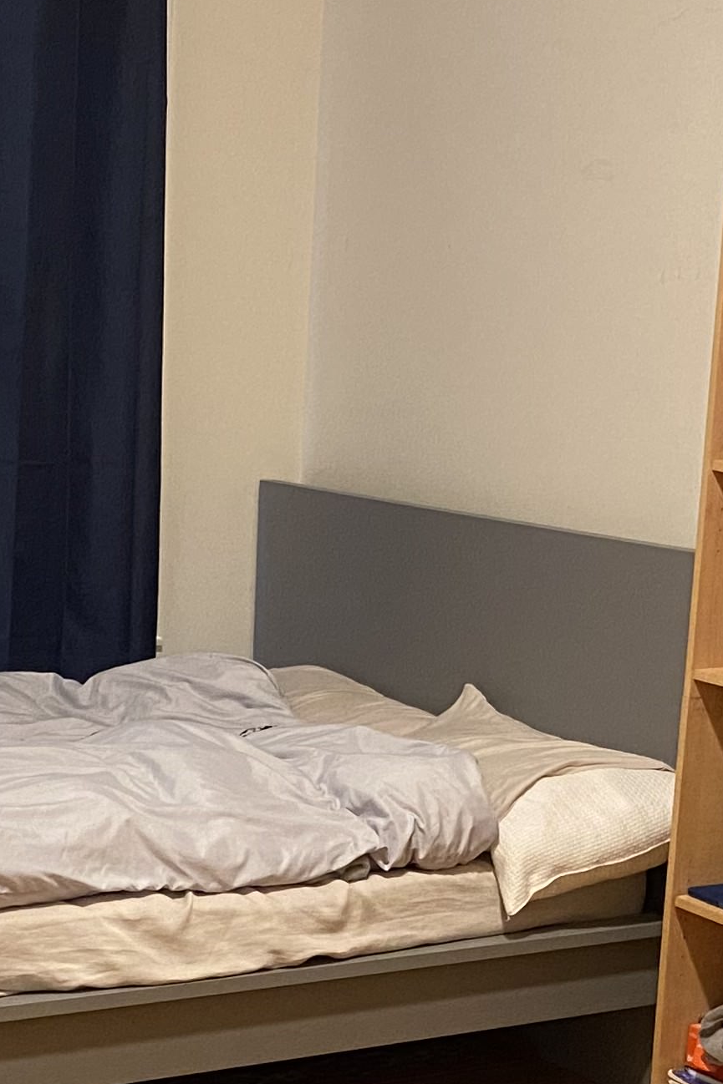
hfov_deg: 16.3
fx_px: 2531
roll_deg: -3.0
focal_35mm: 84
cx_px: 380
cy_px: 996
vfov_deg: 23.5
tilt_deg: -15.6
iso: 500
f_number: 1.8
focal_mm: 4.25
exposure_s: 1/45
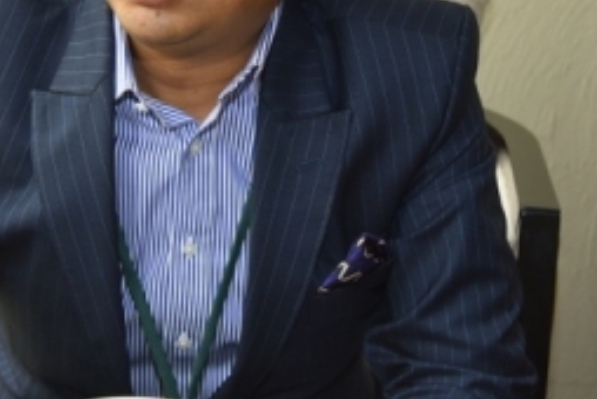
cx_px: 209
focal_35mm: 104
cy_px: 81
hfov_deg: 19.6
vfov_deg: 13.1
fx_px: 1727
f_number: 4
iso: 1000
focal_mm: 44
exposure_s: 1/250
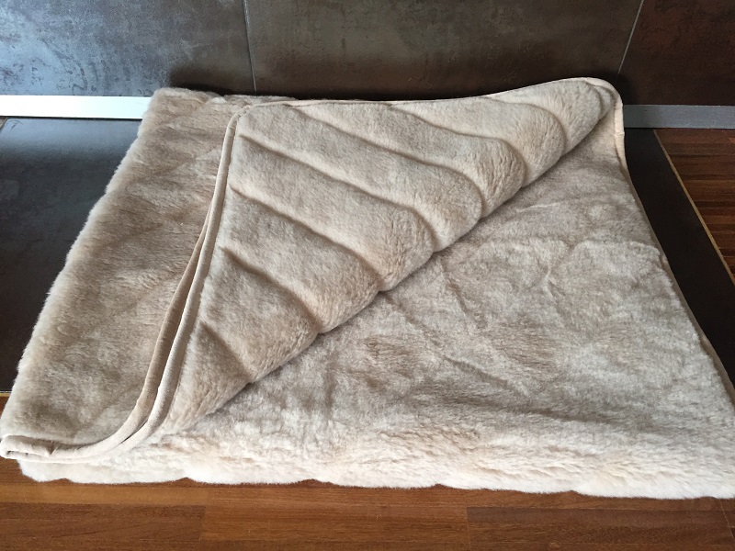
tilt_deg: -46.9
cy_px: 276
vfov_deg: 48.2
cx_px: 368
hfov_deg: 61.7
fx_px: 616
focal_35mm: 29
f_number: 2.2
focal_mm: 4.15
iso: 80
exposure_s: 1/33
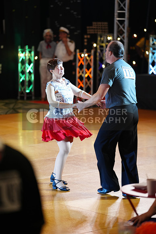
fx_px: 935
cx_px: 78
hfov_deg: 9.5
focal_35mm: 144
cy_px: 117
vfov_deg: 14.2
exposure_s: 1/125
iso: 800
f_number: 2.8
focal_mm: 144
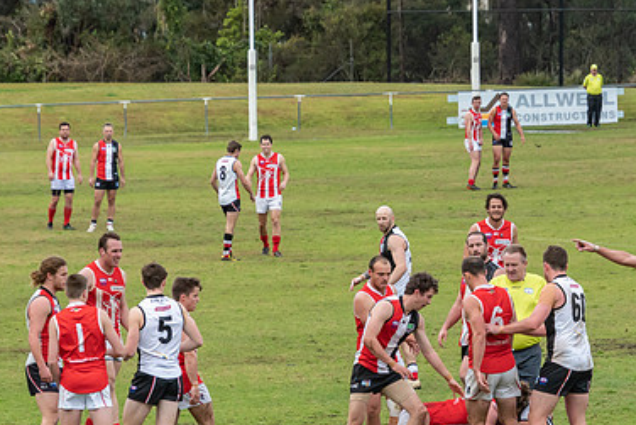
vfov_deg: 4.7
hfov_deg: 7.1
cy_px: 311
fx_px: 5143
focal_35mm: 291
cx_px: 235
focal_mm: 116
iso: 800
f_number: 6.3
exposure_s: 1/1600
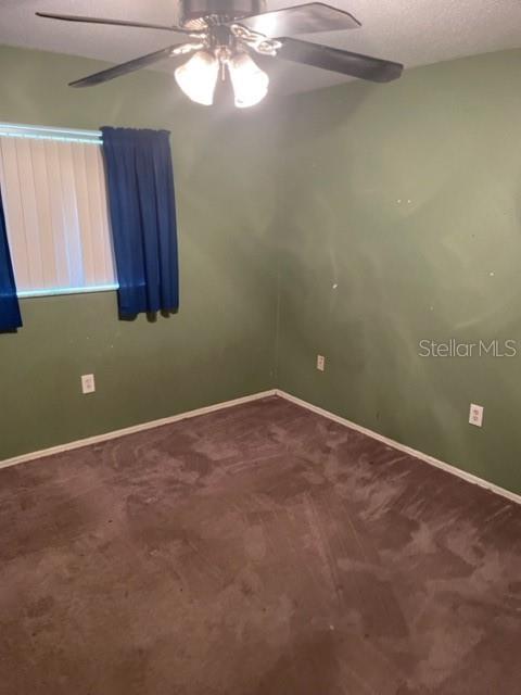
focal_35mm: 26
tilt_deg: -12.6
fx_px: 522
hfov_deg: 53.1
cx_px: 260
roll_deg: +0.2
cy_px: 348
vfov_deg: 67.3
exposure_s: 1/40
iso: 500
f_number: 1.6
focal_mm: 4.2
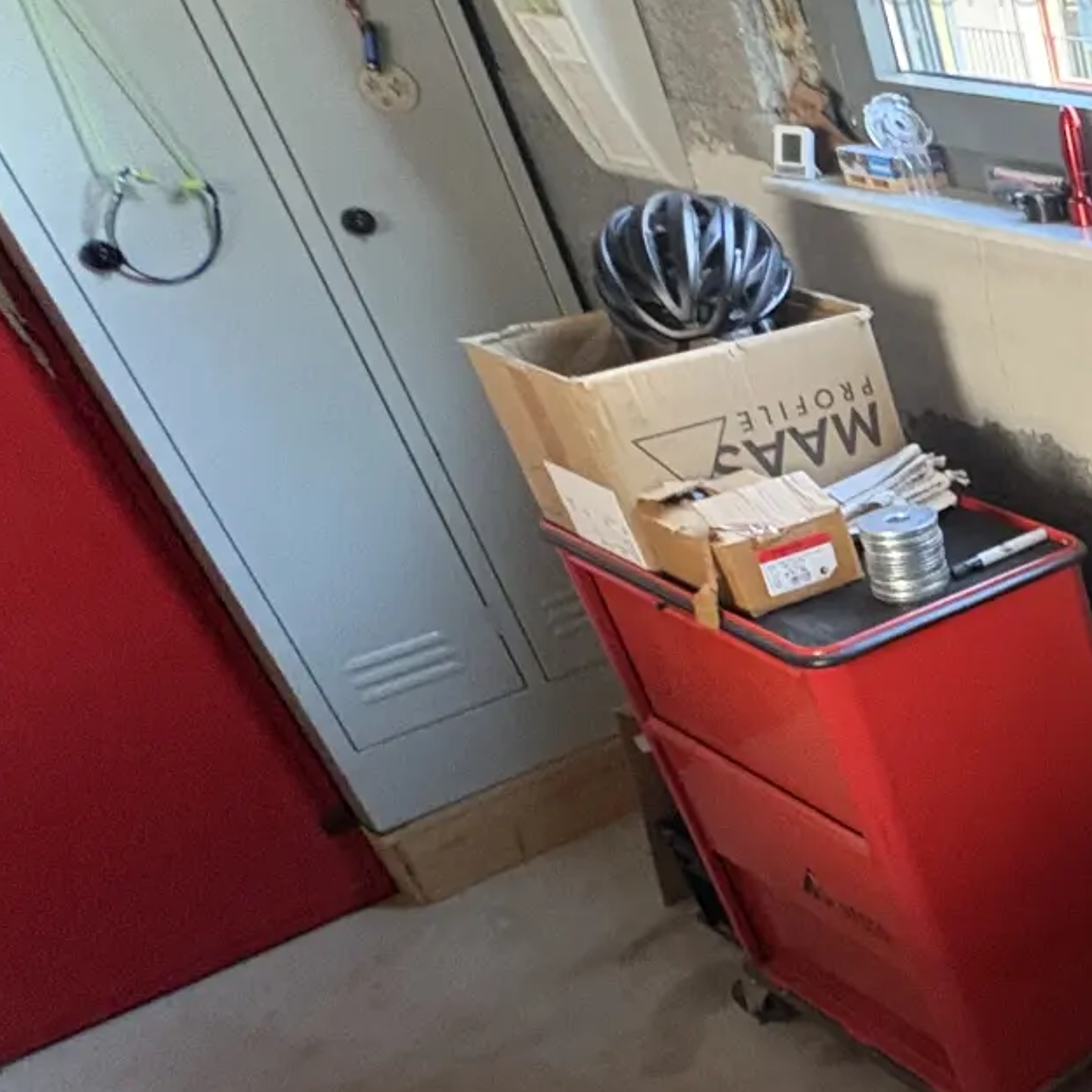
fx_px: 1356
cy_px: 755
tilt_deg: -33.1
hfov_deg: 28.1
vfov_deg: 43.1
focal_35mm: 38
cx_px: 1658
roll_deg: -1.3
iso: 400
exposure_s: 1/60
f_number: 2.2
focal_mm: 2.22
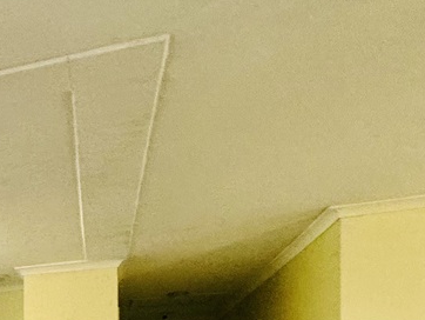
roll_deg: +0.8
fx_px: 713
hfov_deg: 22.4
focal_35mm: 58
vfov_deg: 22.3
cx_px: -309
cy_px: 432
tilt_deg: +0.7
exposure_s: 1/100
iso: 160
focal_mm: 2.22
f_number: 2.2
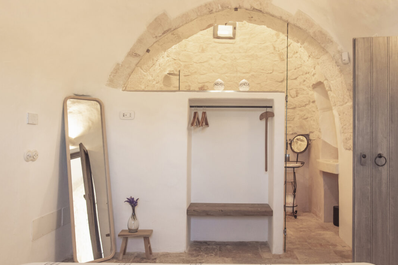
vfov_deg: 45.0
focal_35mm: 29
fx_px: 321
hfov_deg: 63.5
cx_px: 218
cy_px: 126
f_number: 8
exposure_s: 1/25
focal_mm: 20
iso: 640
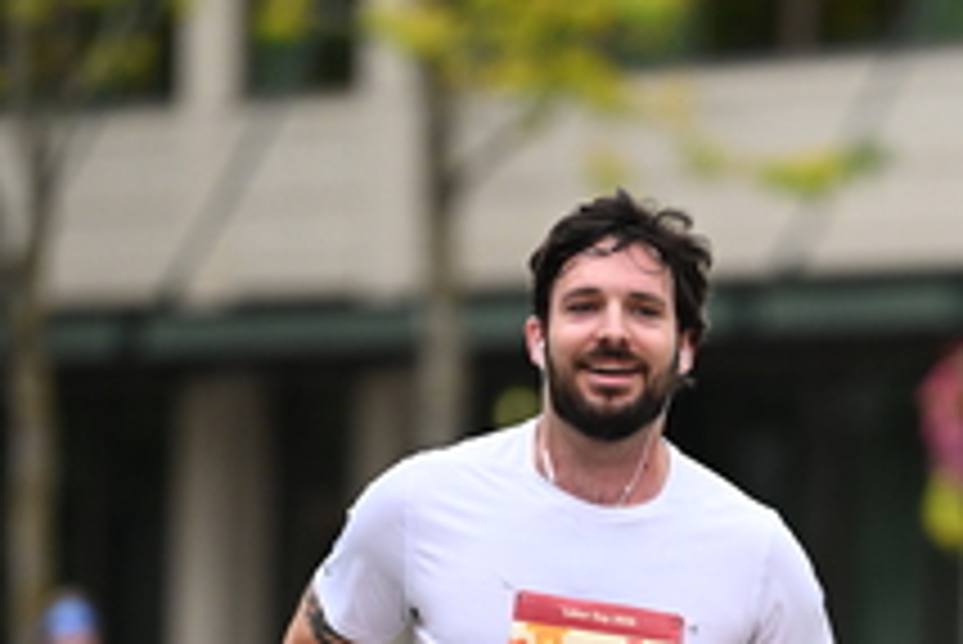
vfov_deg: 2.7
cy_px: 802
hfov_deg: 4.0
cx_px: 659
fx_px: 13758
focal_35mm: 514
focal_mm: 200
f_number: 2.8
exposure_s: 1/5000
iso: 1600
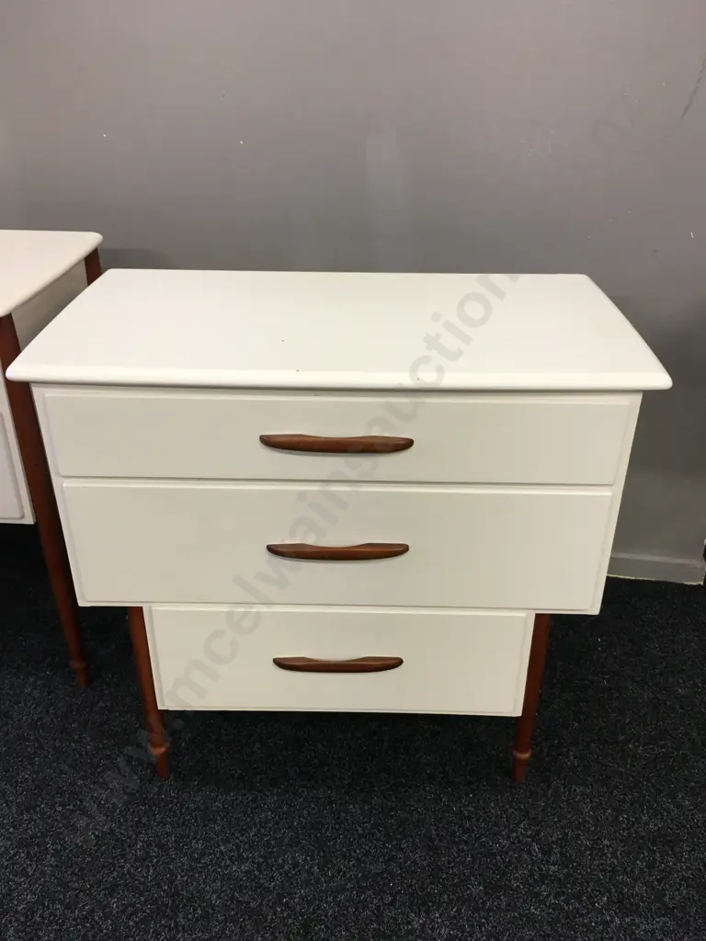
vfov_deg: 61.7
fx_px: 789
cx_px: 353
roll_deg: -2.1
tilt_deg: -28.2
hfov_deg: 48.2
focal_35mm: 29
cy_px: 470
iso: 25
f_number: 2.2
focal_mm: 4.15
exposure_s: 1/15
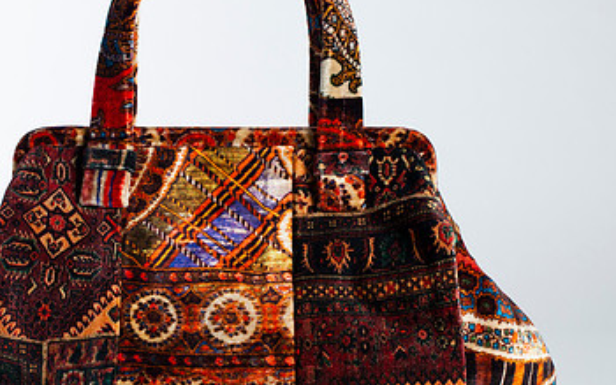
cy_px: 205
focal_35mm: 104
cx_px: 217
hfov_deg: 20.0
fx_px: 1747
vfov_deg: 12.6
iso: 200
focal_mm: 50
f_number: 7.1
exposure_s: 1/200
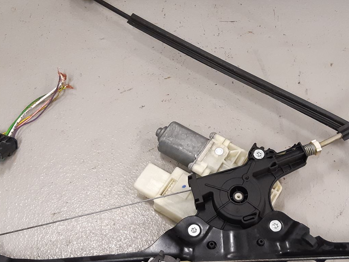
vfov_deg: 28.0
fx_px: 524
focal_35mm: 52
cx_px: 214
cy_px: 130
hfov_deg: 36.6
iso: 200
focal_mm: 3.93
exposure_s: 1/50
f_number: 1.7
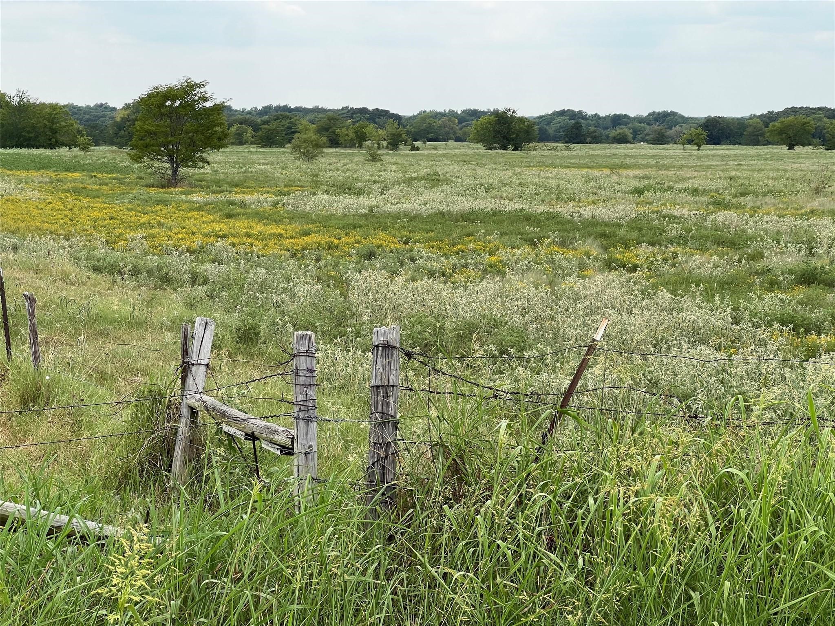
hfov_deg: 25.3
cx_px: 418
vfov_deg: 19.1
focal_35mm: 77
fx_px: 1857
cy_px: 313
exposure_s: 1/344
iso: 32
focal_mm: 9
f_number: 2.8
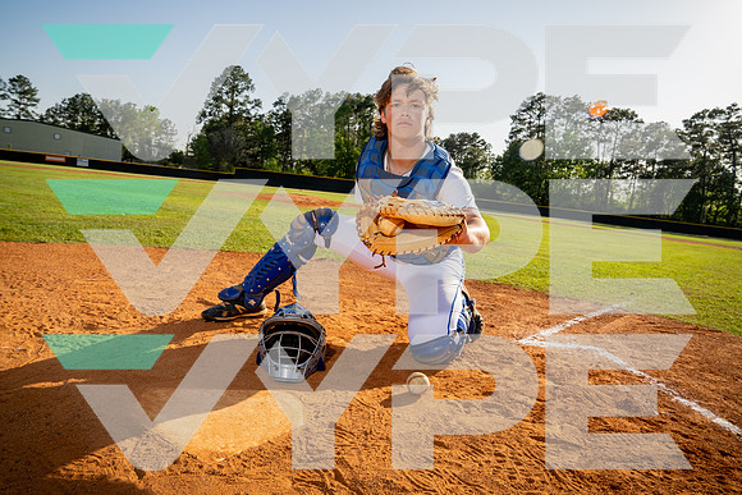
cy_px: 248
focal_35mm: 26
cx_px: 371
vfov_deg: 49.6
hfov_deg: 69.4
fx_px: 536
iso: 200
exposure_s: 1/250
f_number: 8
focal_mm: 26
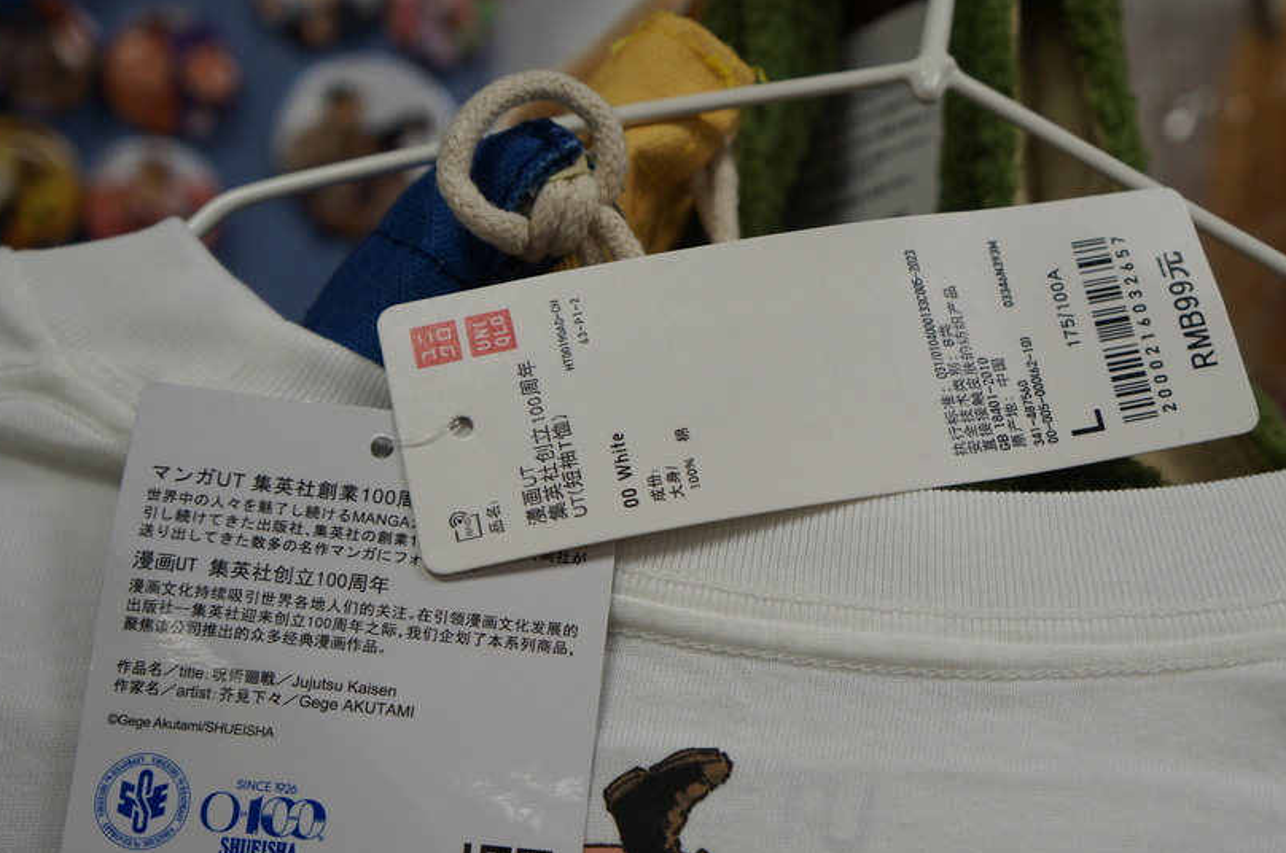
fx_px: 1855
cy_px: 511
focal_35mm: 52
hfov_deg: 38.2
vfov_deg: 25.9
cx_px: 721
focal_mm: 28
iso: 320
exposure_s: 1/60
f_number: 4
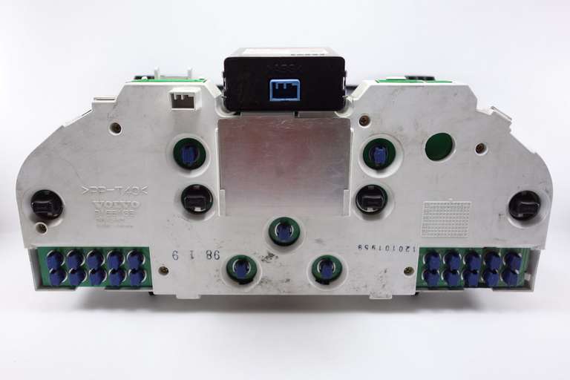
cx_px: 285
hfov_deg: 60.3
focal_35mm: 31
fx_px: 491
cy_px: 190
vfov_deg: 42.3
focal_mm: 11.6
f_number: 2.2
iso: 125
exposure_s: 1/60
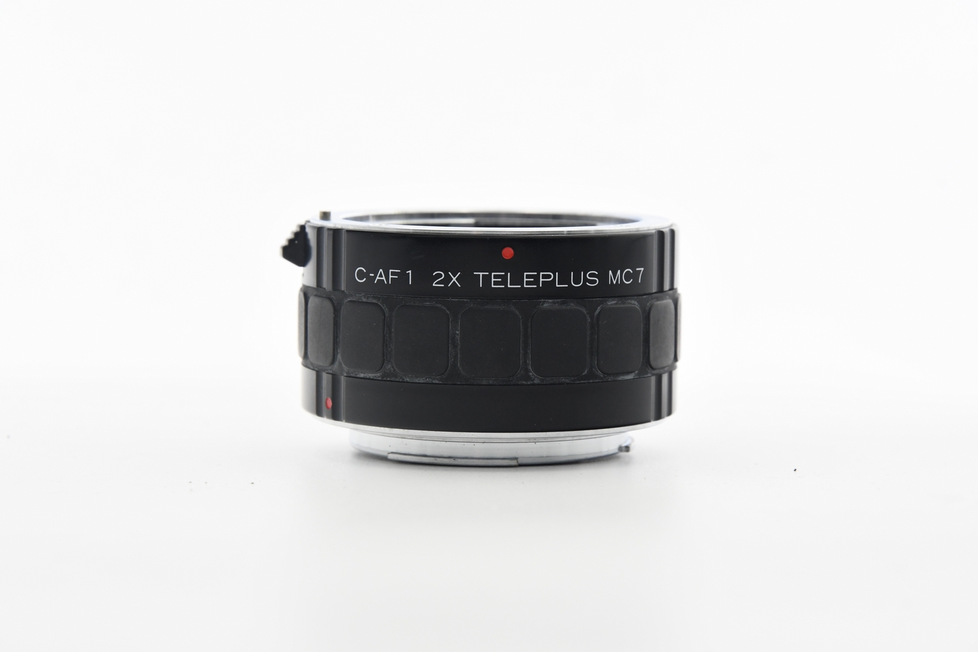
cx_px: 489
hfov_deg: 17.1
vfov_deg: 11.4
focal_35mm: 120
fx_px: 3260
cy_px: 326
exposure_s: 1/160
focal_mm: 80
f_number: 8
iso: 1000
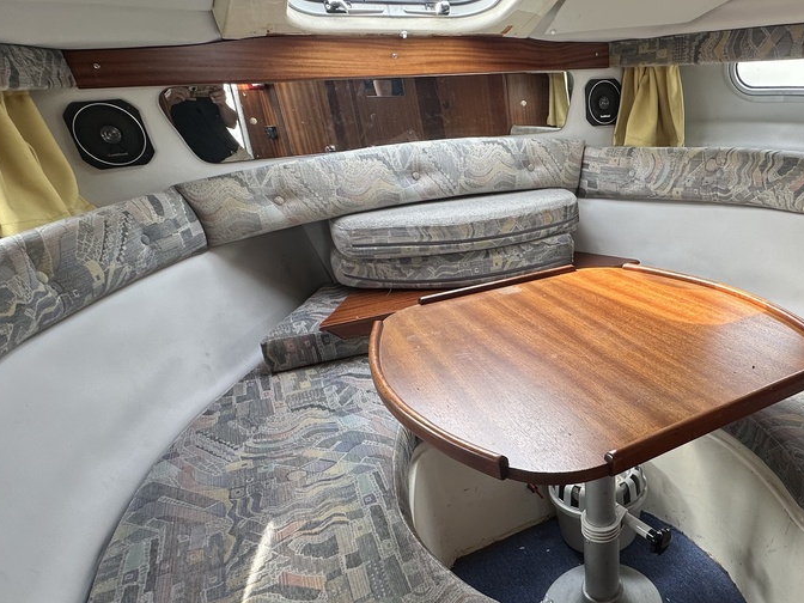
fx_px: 581
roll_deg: +3.5
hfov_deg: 65.7
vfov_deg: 54.1
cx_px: 589
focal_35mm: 25
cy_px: 385
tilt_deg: -30.7
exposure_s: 1/132
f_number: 2.2
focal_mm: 2.22
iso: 40
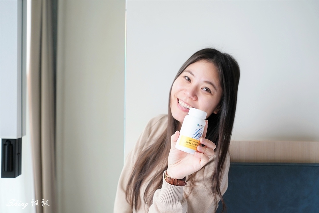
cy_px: 106
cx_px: 160
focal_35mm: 62
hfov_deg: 32.4
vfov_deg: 21.9
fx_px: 549
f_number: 6.3
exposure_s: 1/80
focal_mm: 62
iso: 400
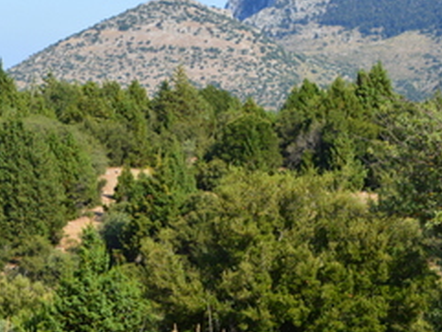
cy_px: 58
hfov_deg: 12.5
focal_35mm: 158
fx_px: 2018
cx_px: 161
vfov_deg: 9.4
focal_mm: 55
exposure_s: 1/500
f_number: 11
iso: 400
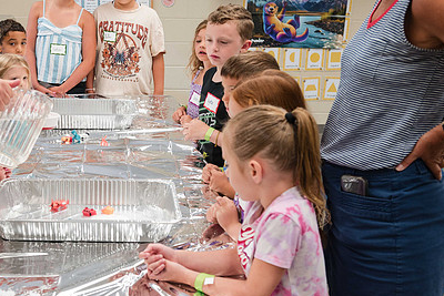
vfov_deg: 28.6
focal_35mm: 47
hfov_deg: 41.1
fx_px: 580
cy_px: 169
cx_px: 131
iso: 1100
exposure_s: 1/125
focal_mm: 30
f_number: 4
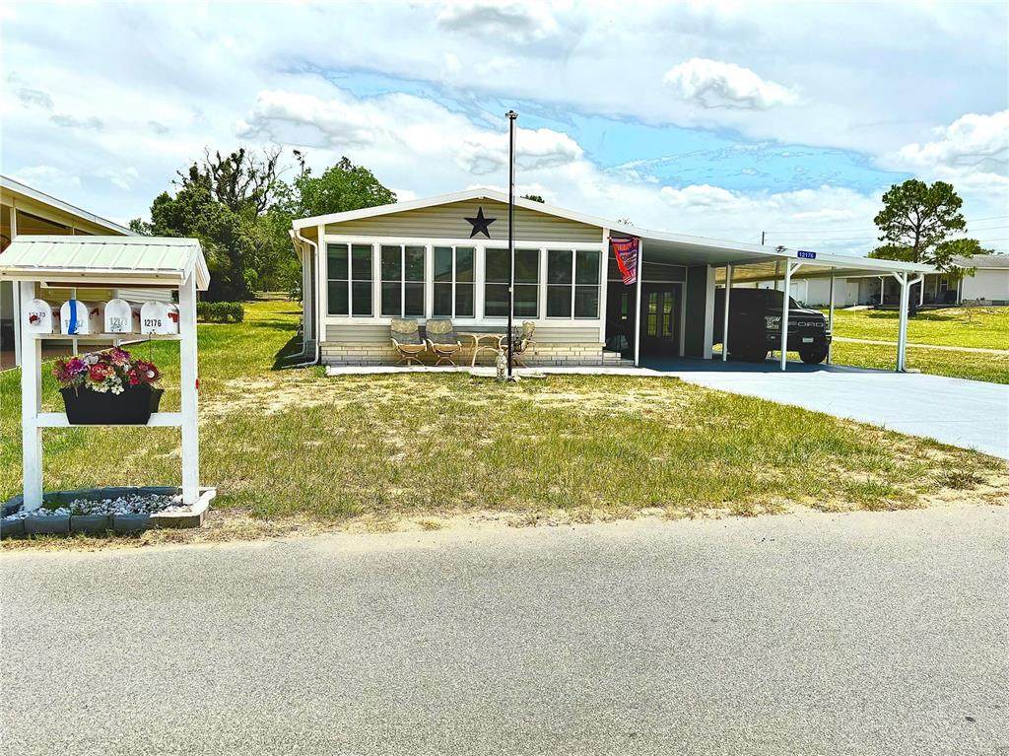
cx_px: 504
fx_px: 699
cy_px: 378
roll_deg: -1.6
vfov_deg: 56.8
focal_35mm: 24
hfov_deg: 71.6
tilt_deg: -5.4
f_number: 1.78
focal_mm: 6.76
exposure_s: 1/9091
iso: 80
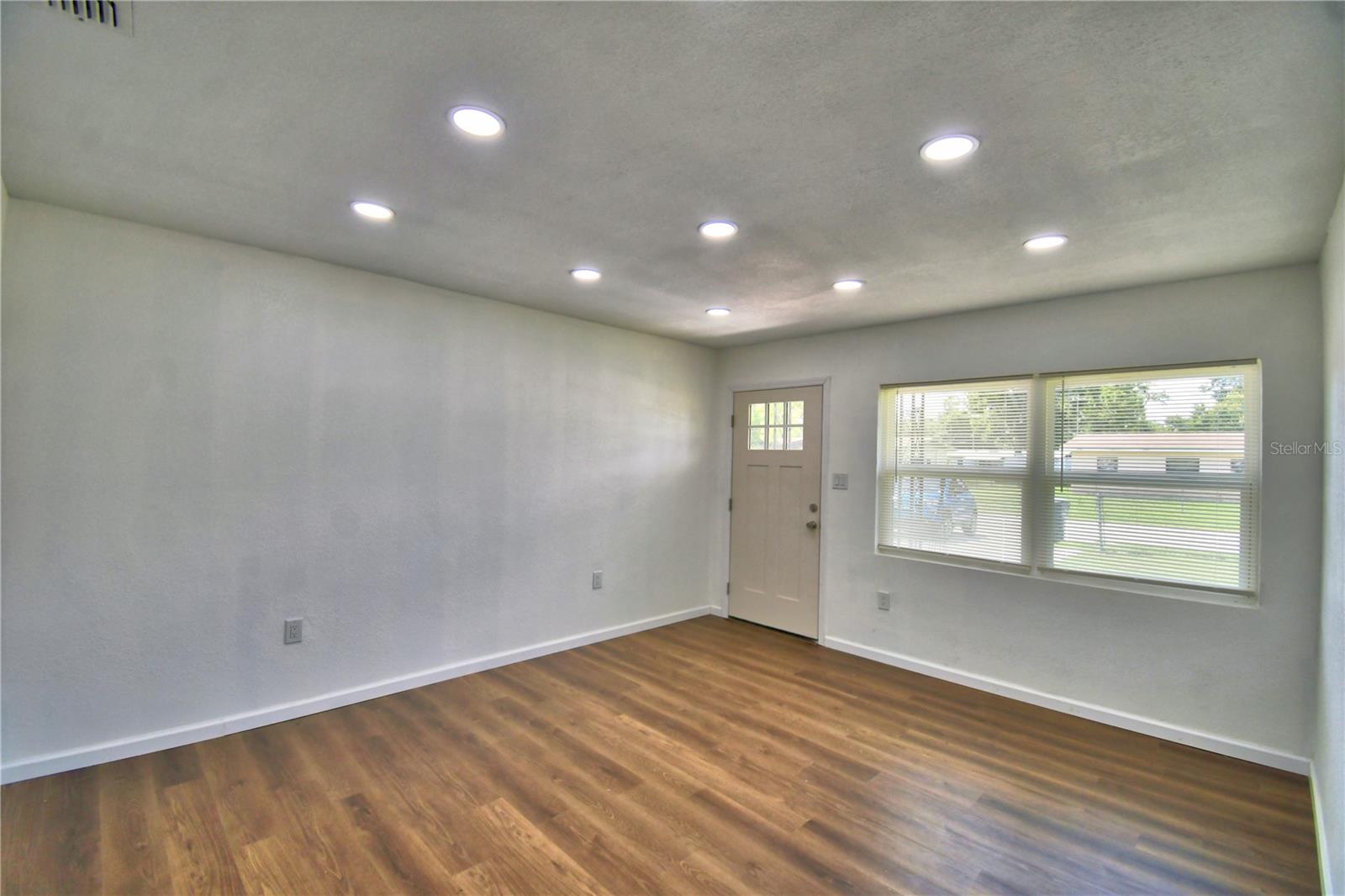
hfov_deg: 100.4
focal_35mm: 15
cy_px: 448
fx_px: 560
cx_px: 672
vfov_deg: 77.3
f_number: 4.5
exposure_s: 1/160
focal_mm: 10
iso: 200
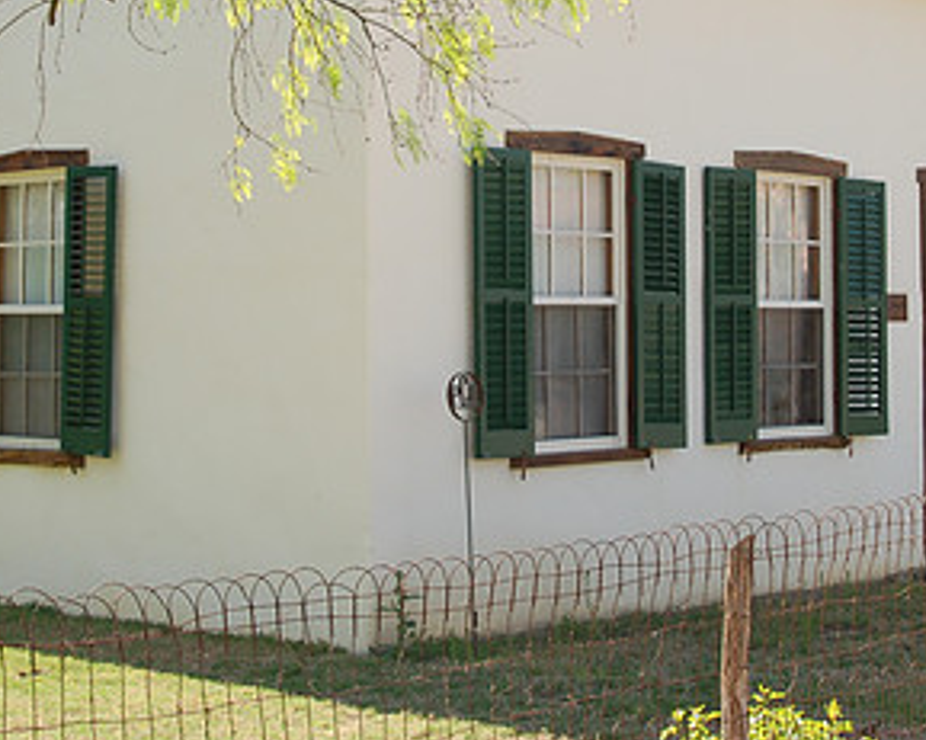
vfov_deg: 19.2
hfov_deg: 24.1
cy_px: 128
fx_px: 2164
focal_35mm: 79
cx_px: 522
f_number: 7.1
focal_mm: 28
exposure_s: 1/200
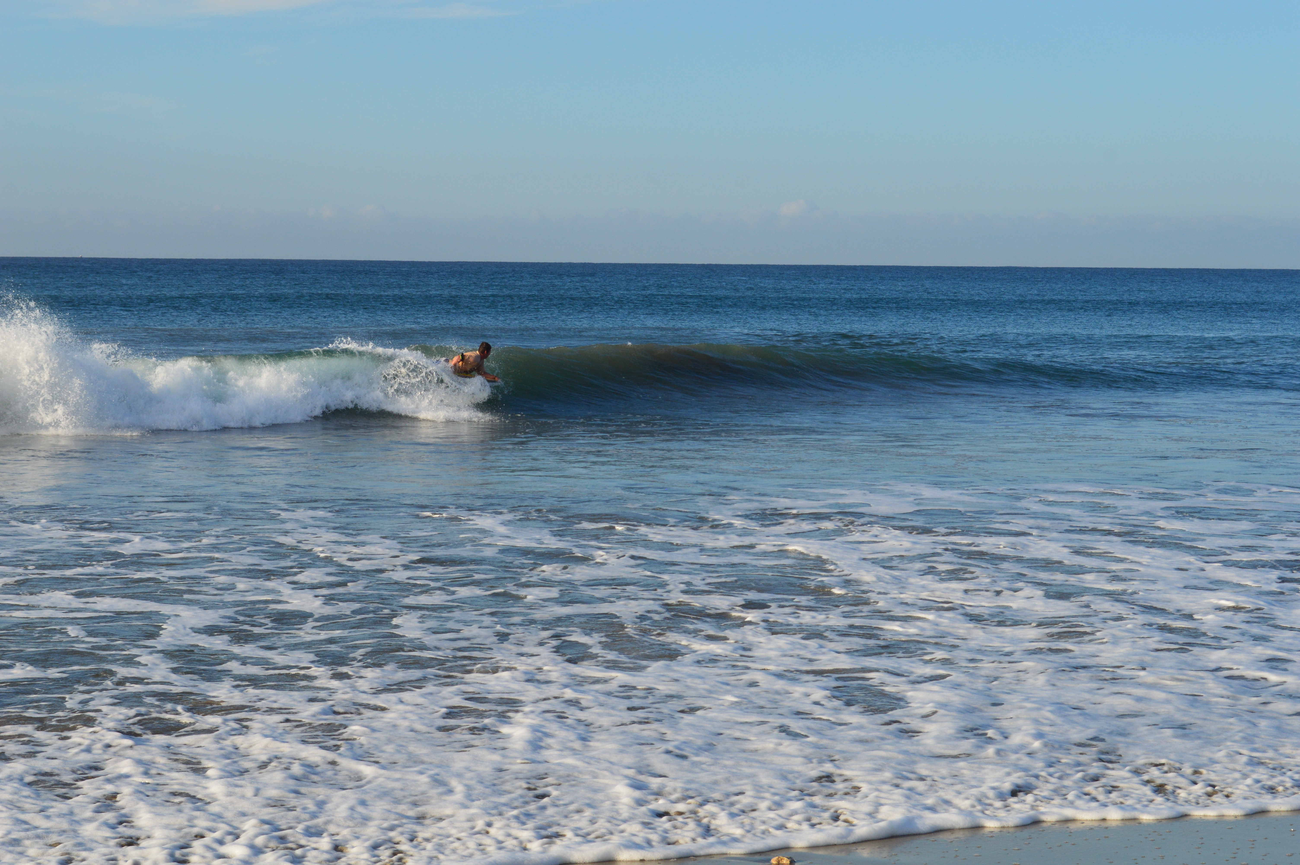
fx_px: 2976
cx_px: 650
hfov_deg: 24.6
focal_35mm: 82
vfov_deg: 16.5
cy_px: 432
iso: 400
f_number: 11
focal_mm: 55
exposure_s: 1/400
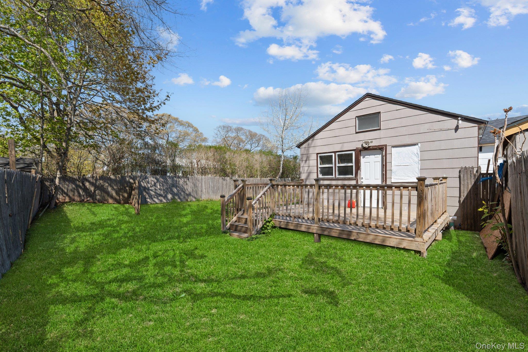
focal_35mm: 14
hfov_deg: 104.3
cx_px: 264
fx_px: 205
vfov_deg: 81.2
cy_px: 176
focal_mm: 14
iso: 500
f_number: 10
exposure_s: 1/400
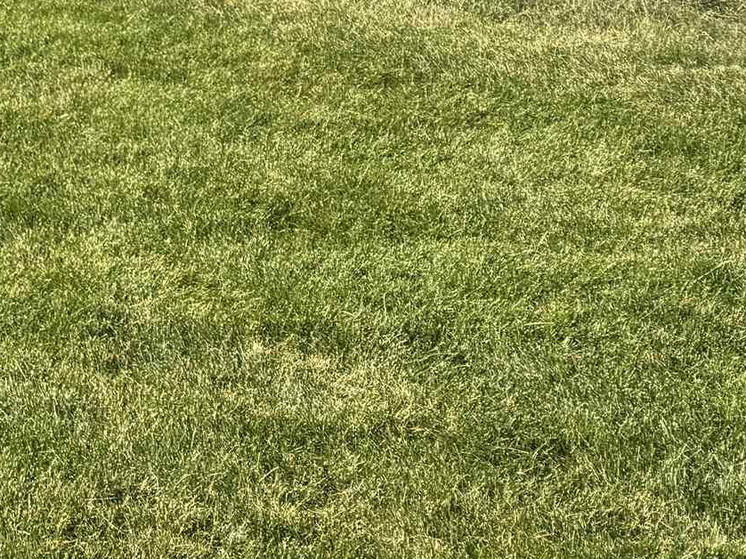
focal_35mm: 88
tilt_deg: +3.3
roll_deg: -0.6
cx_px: -474
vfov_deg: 14.8
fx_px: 1896
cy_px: -429
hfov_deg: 18.7
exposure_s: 1/2604
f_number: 1.78
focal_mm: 6.76
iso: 80
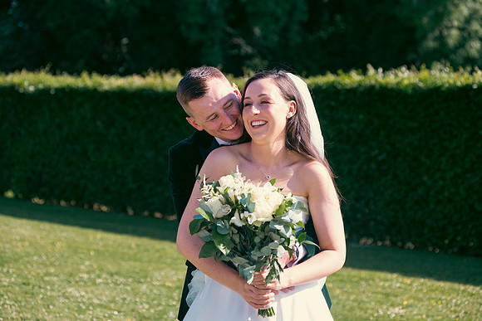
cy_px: 160
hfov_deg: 25.4
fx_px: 1071
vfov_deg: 17.1
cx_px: 241
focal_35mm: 80
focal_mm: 80
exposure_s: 1/640
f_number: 3.5
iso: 200
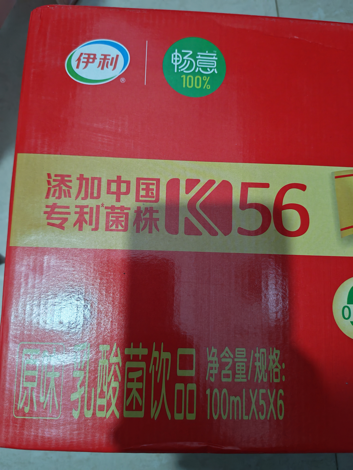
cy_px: 235
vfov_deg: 65.3
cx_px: 176
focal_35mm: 27
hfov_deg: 51.4
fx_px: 367
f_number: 1.9
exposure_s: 1/50
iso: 1600
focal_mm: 6.12
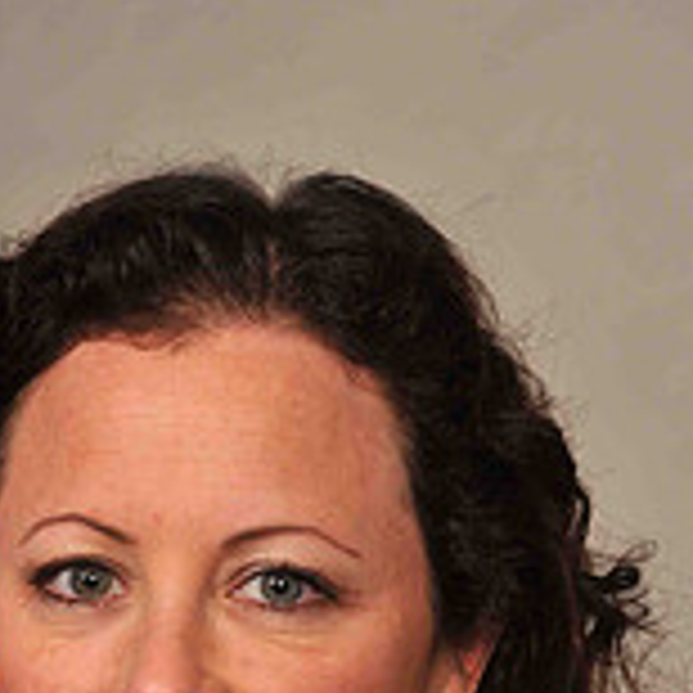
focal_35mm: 334
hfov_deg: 5.2
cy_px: 724
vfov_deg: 5.2
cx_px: 218
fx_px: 7565
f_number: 6.3
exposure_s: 1/160
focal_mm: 90
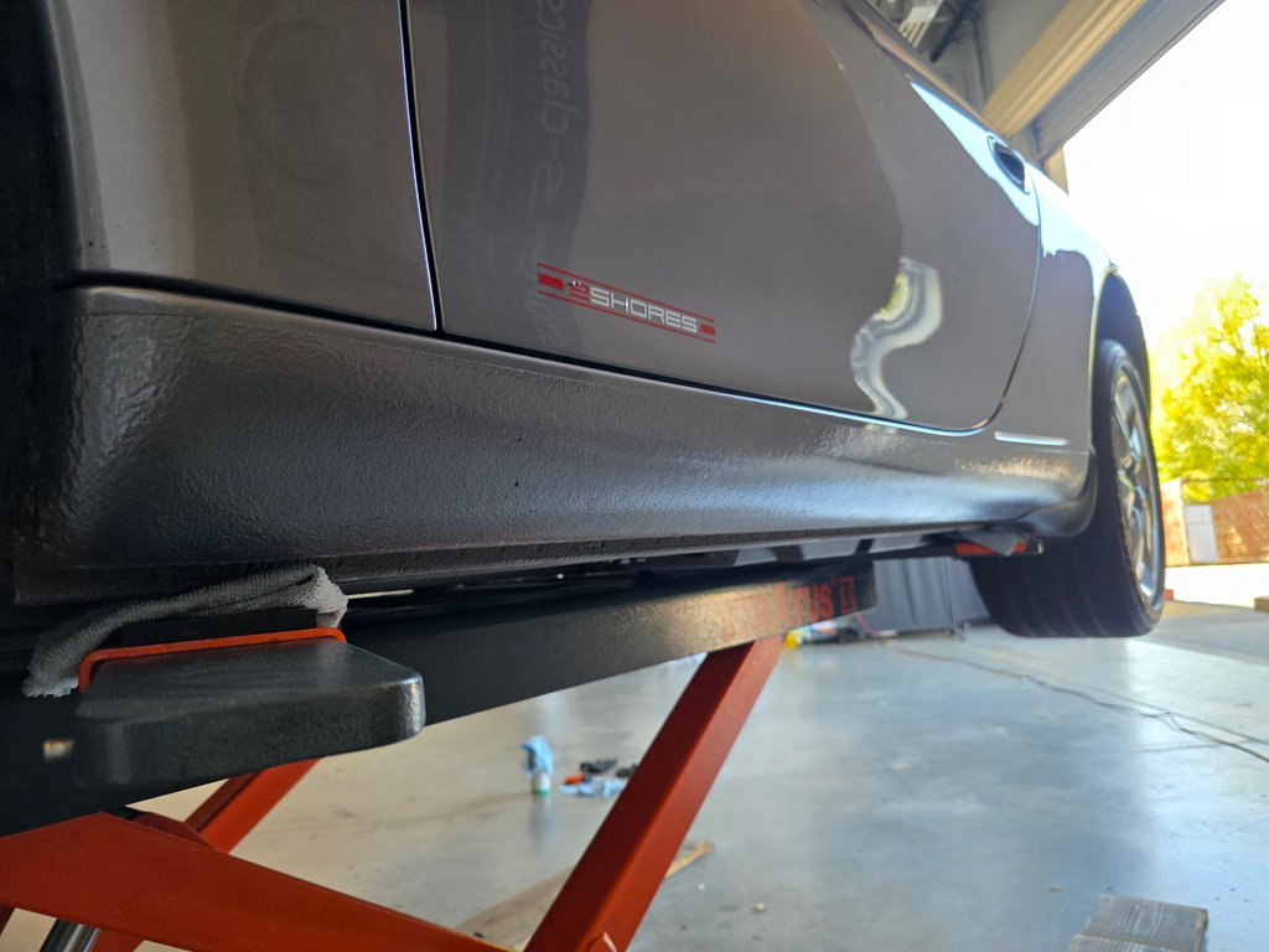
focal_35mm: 23
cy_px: 476
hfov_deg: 73.9
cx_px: 634
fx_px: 843
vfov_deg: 58.9
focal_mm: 6.3
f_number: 1.7
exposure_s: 1/120
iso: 125
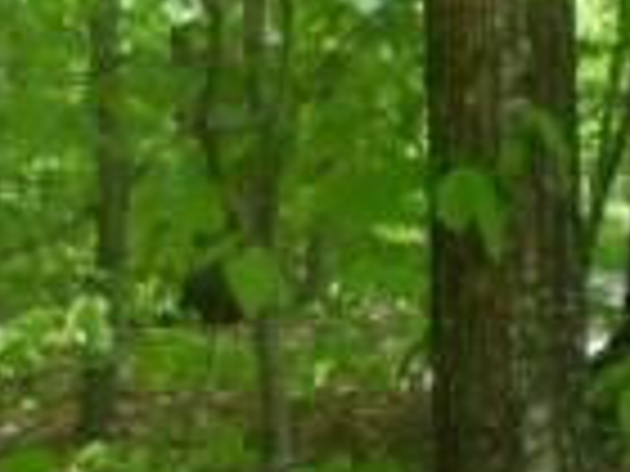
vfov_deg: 13.0
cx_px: 1107
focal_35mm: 114
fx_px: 2075
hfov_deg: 15.1
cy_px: 319
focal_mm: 4.5
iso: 125
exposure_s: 1/200
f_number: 3.3
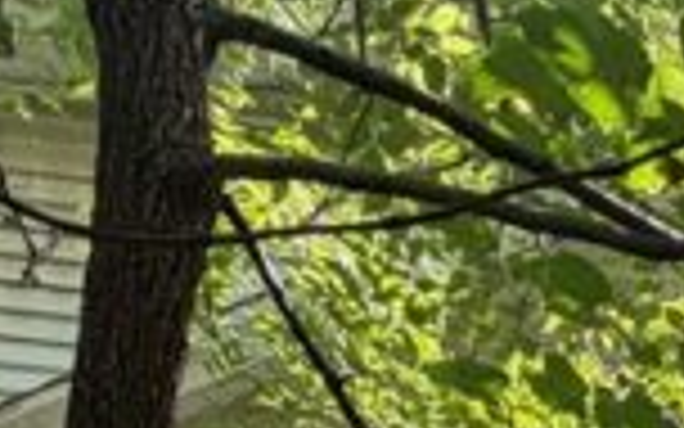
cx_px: 922
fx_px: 1454
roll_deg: -1.3
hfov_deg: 23.1
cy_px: 1176
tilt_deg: -6.0
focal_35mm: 78
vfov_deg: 11.7
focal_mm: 2.22
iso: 40
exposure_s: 1/124
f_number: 2.2
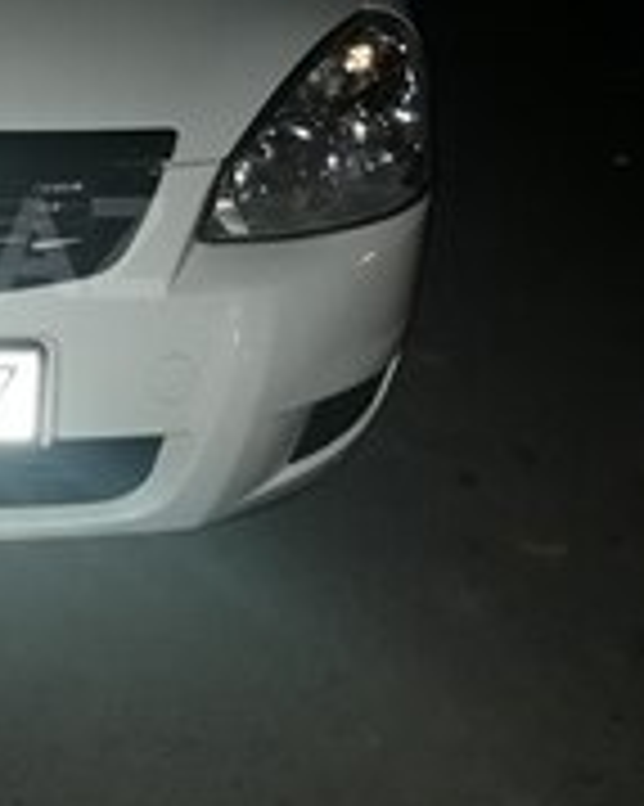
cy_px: 248
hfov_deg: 19.4
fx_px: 1741
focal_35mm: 73
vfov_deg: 25.9
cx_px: -180
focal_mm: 3.6
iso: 160
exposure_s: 1/20
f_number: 1.9
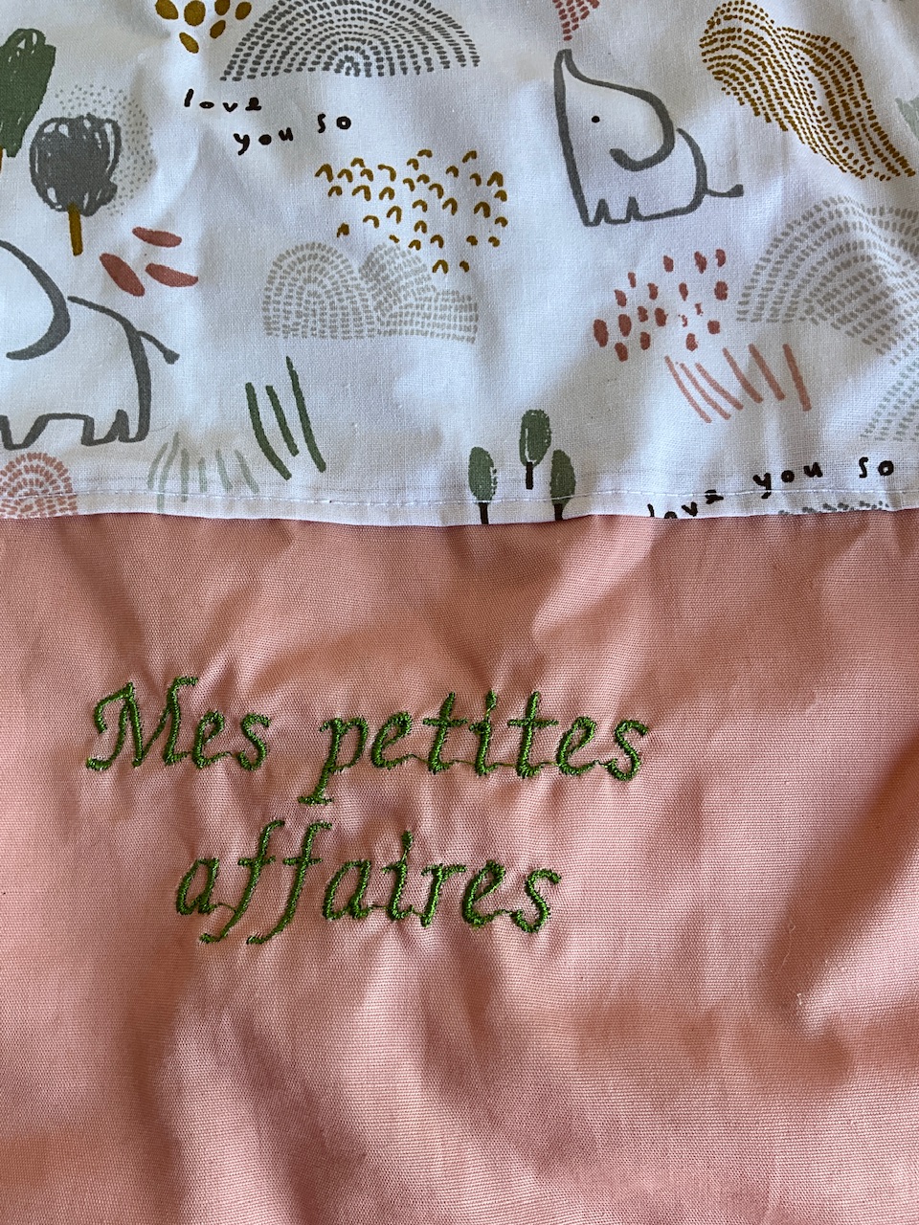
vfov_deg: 61.7
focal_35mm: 29
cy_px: 612
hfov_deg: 48.2
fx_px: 1027
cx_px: 460
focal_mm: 3
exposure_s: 1/100
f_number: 1.8
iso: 20
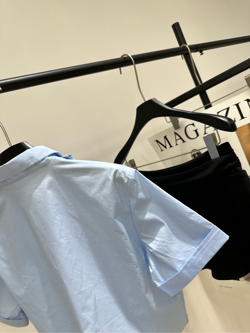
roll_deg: +24.1
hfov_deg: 56.8
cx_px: 125
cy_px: 166
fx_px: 231
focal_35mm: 24
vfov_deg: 71.6
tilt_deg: -4.0
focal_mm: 6.86
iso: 64
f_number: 1.78
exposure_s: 1/100
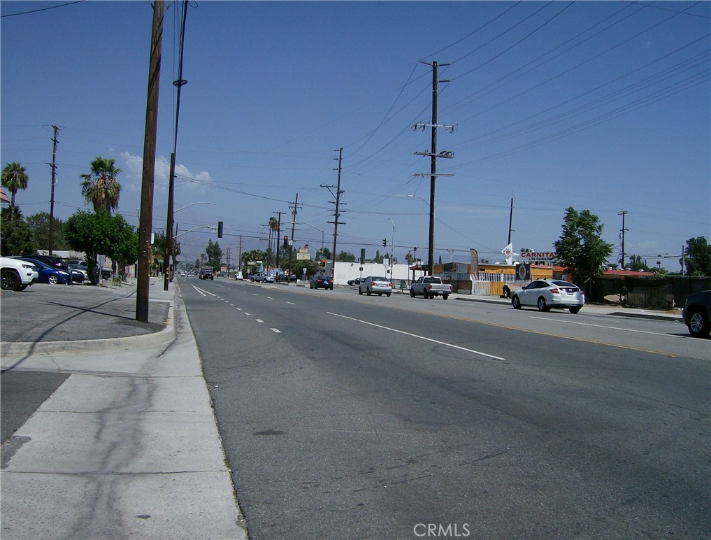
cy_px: 270
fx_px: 743
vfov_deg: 39.9
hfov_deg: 51.2
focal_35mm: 36
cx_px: 356
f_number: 4.7
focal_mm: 6
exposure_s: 1/1730
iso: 100
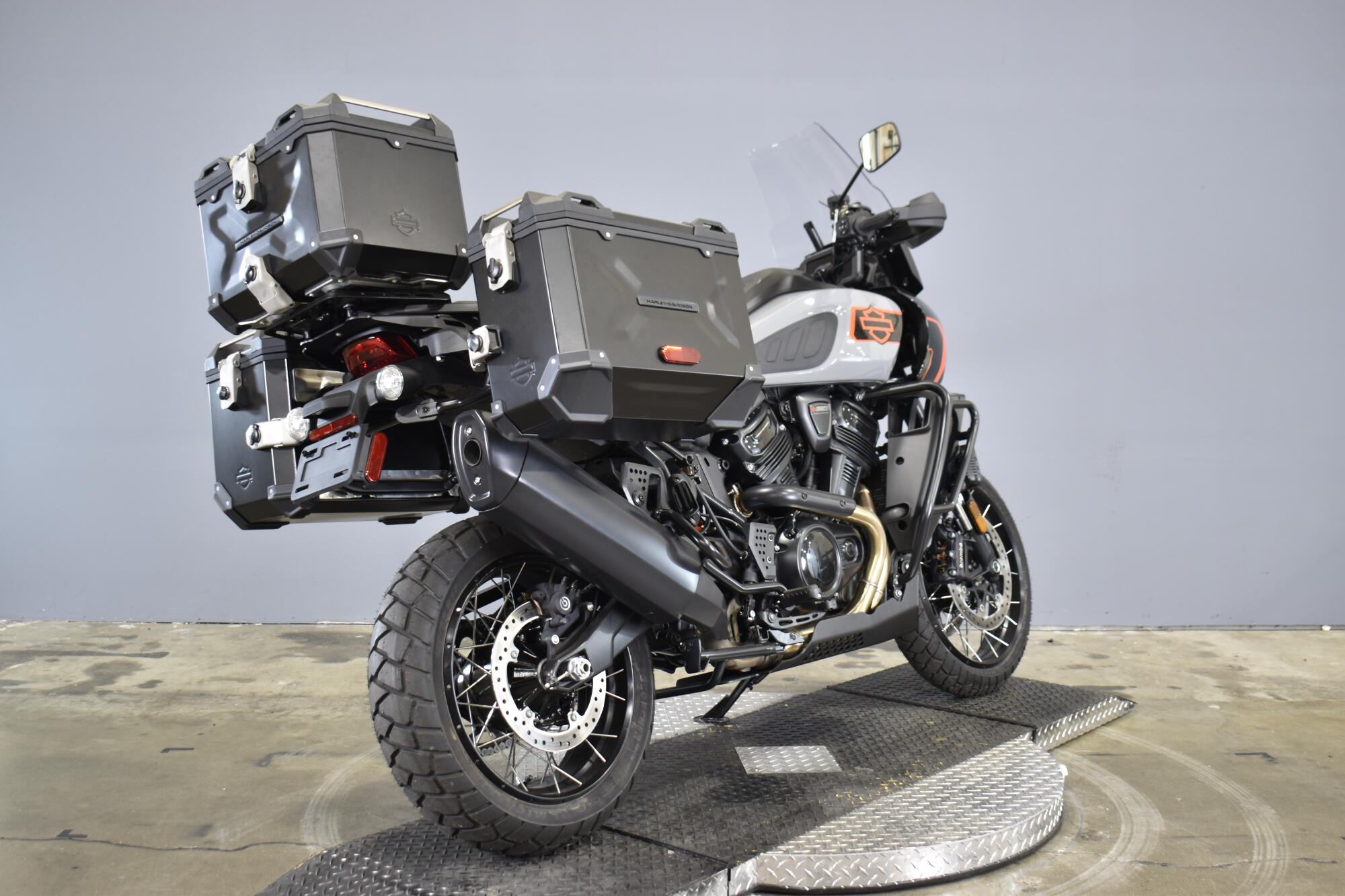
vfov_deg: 34.2
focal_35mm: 39
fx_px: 1457
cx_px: 672
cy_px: 448
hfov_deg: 49.6
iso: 400
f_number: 4
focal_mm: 26
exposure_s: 1/10
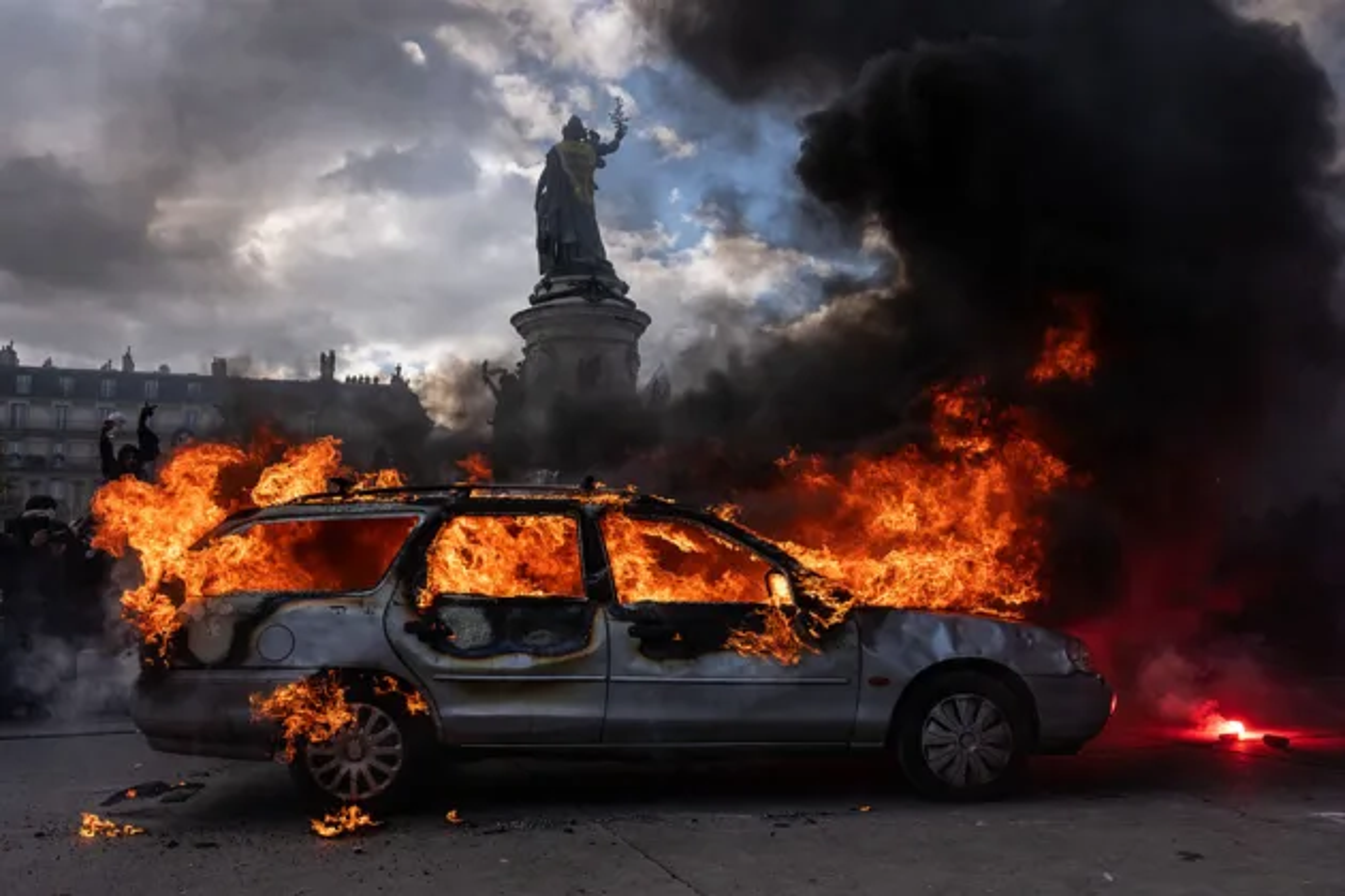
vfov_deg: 42.3
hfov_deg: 60.3
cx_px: 672
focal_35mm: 31
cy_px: 448
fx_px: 1158
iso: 1250
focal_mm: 31
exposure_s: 1/4000
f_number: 5.6
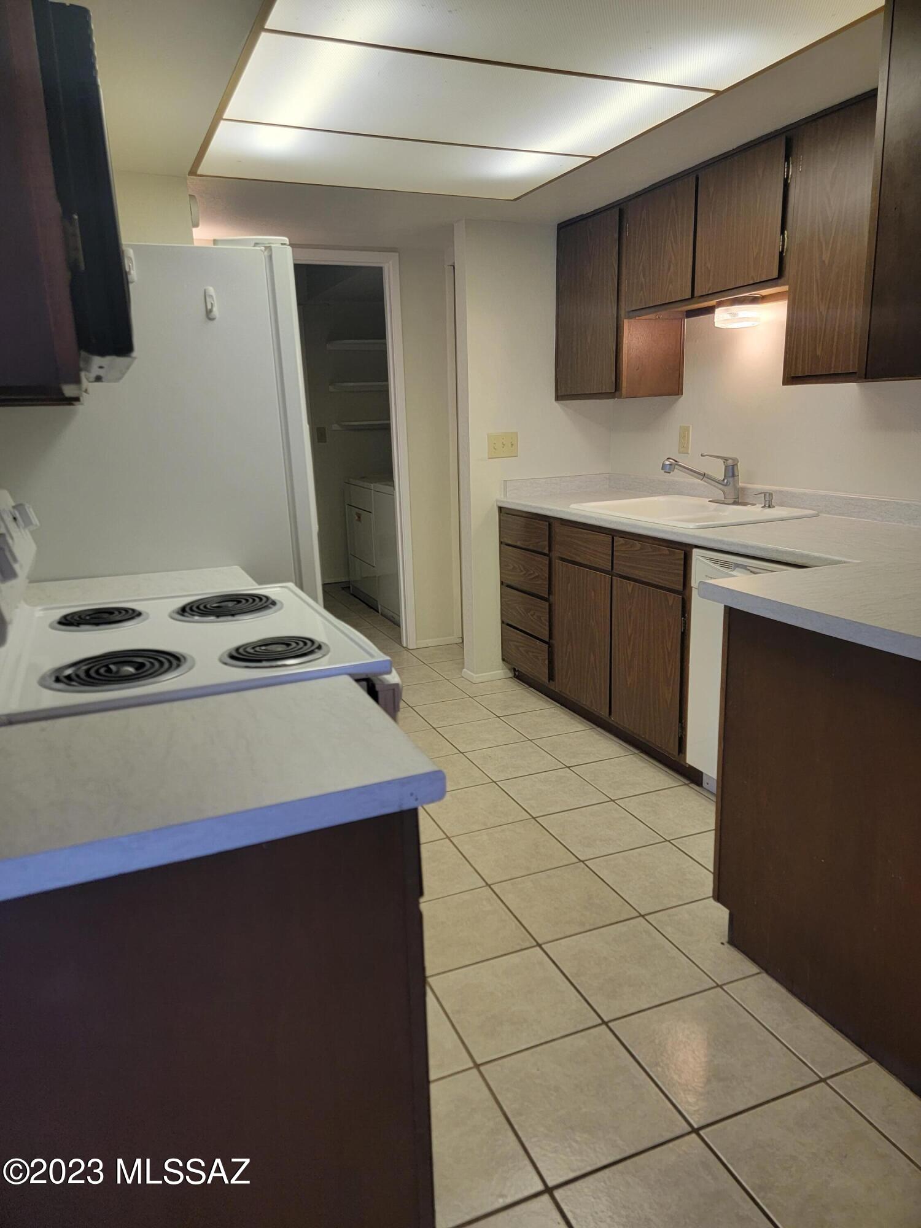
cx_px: 460
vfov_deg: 71.6
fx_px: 851
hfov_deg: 56.8
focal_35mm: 24
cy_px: 614
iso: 160
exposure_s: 1/120
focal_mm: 6.7
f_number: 1.8
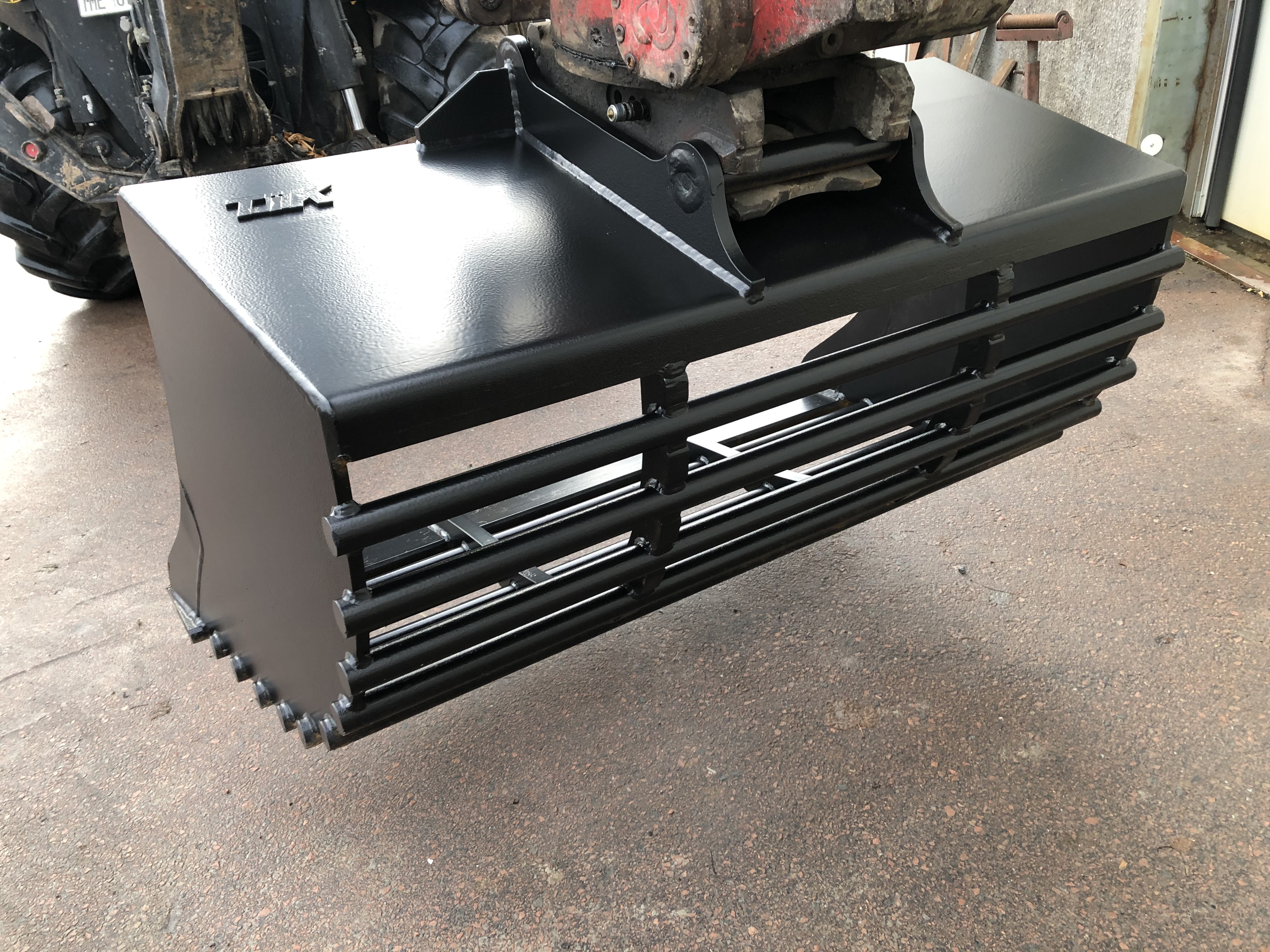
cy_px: 476
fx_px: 1027
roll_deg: +4.9
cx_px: 635
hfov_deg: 63.4
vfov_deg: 49.7
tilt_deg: -28.3
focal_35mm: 28
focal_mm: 3.99
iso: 25
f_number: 1.8
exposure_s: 1/40
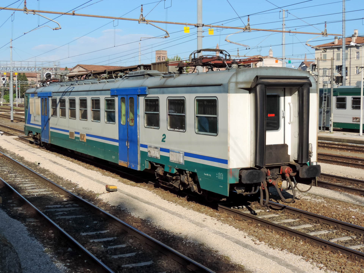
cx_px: 182
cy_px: 136
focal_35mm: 50
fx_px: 526
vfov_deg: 29.1
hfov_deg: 38.2
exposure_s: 1/800
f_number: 3.6
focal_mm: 8.9
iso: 80
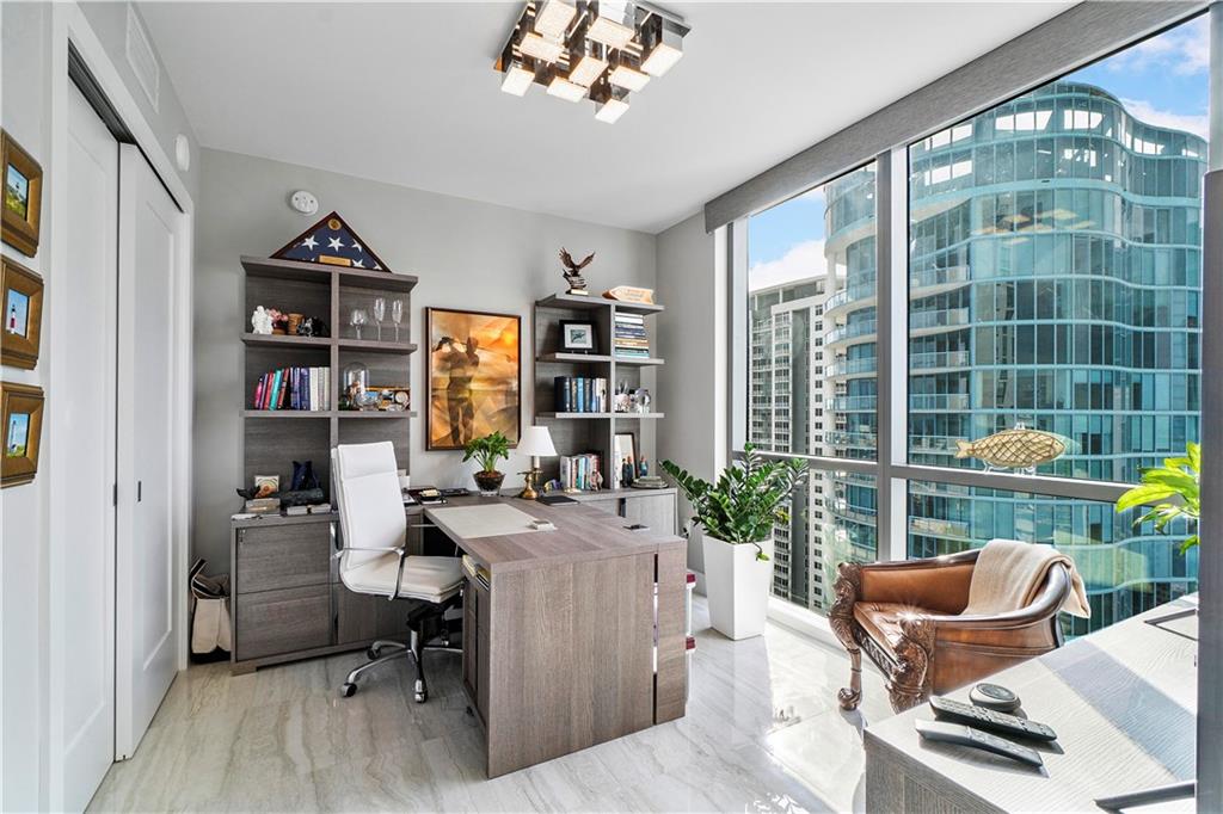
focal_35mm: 15
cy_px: 407
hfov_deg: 100.4
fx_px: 509
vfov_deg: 77.3
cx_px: 612
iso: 125
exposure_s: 1/60
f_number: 11
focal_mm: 10
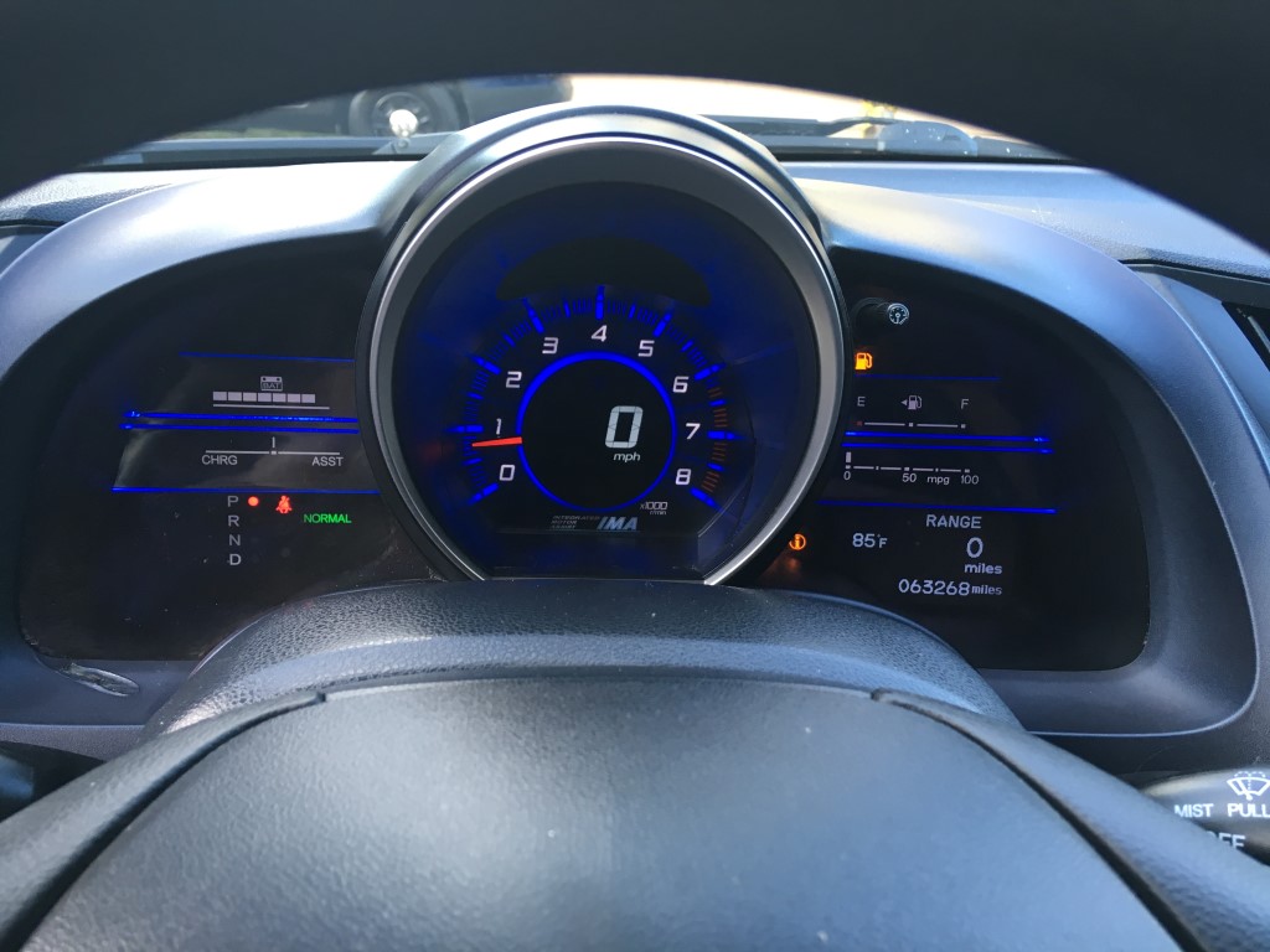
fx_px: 1064
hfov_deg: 61.7
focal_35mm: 29
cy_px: 476
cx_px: 635
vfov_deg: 48.2
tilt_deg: -21.9
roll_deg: -1.9
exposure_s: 1/30
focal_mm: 4.15
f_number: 2.2
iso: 25
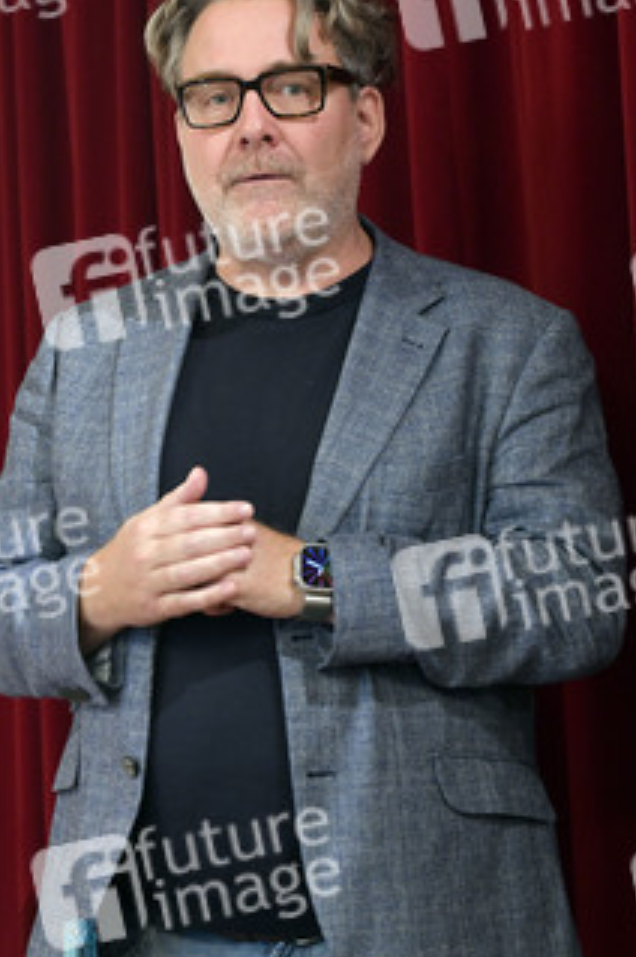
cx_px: 273
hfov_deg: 12.1
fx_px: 3001
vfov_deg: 18.1
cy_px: 429
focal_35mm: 113
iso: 2500
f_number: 5.6
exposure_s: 1/40
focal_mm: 90
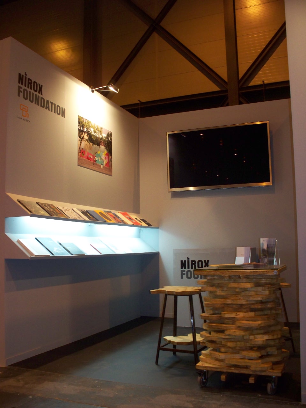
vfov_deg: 51.4
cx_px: 153
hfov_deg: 39.7
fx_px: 424
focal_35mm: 36
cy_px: 204
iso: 200
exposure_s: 1/60
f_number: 2.8
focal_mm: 7.54
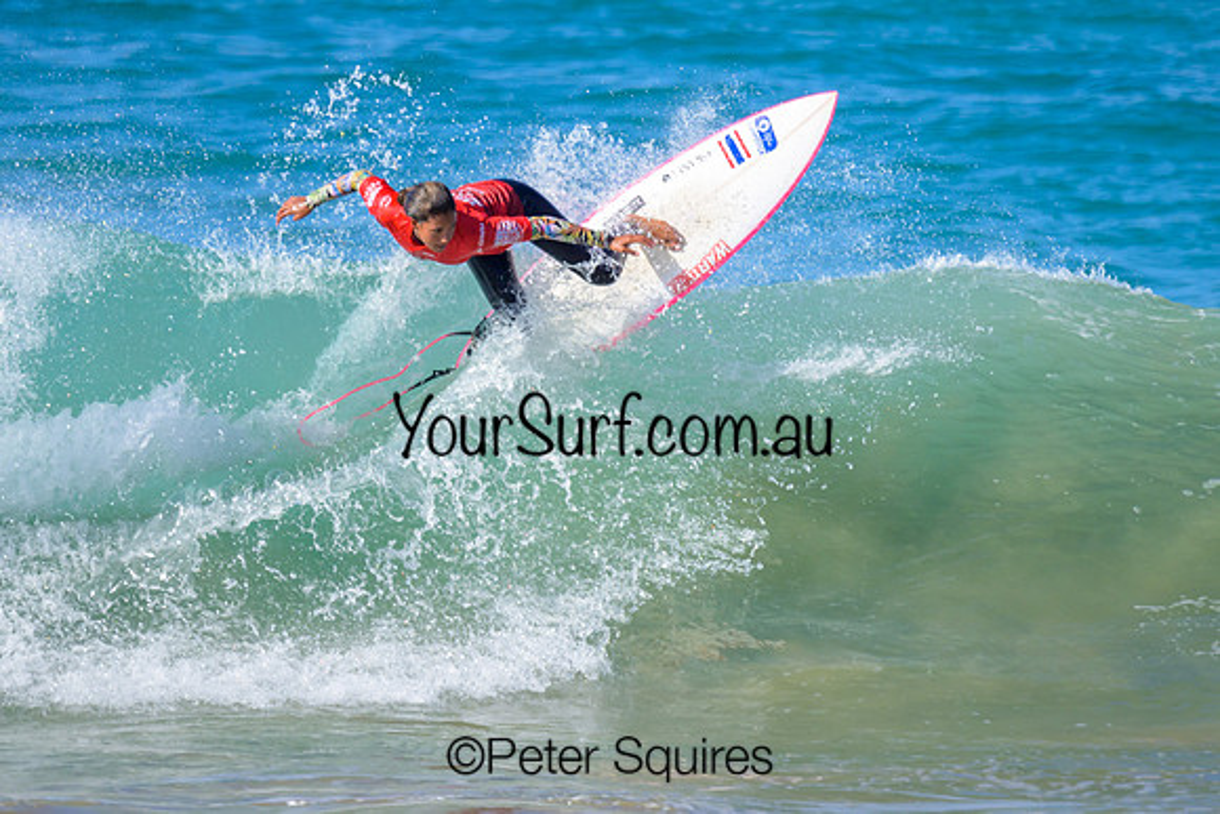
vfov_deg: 1.3
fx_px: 37231
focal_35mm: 1098
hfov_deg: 1.9
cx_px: 596
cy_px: 271
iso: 500
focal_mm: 800
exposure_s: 1/2000
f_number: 6.3
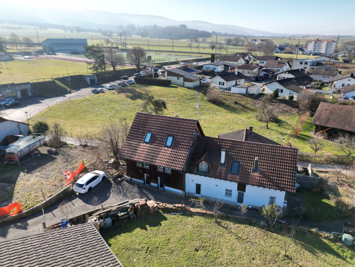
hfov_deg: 71.6
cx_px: 178
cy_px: 134
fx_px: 246
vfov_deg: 56.8
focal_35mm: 24
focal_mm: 6.72
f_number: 1.7
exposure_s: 1/125
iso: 120
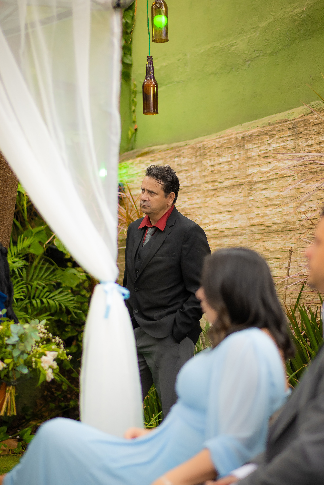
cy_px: 242
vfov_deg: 24.2
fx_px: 1134
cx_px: 162
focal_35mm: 84
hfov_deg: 16.3
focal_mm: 56
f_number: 1.4
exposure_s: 1/1000
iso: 500
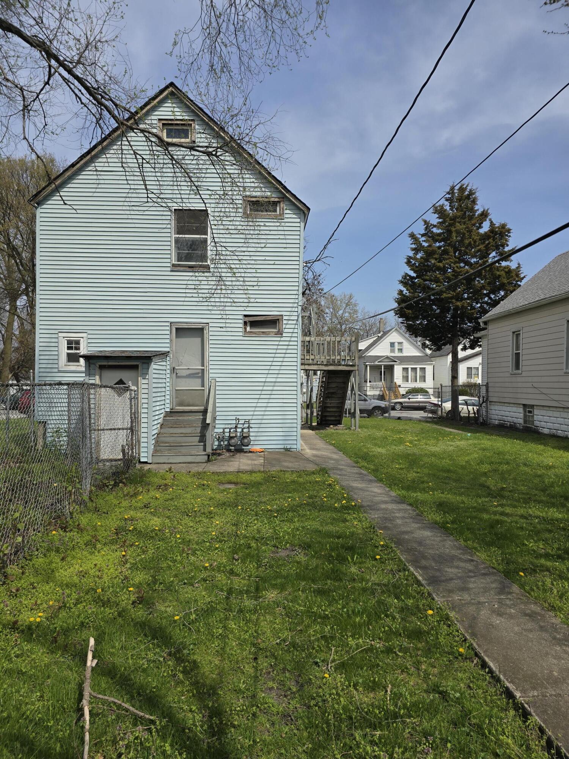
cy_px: 380
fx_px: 504
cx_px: 284
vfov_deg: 73.9
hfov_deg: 58.9
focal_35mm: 23
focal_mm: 6.3
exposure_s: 1/1218
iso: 12
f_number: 1.7
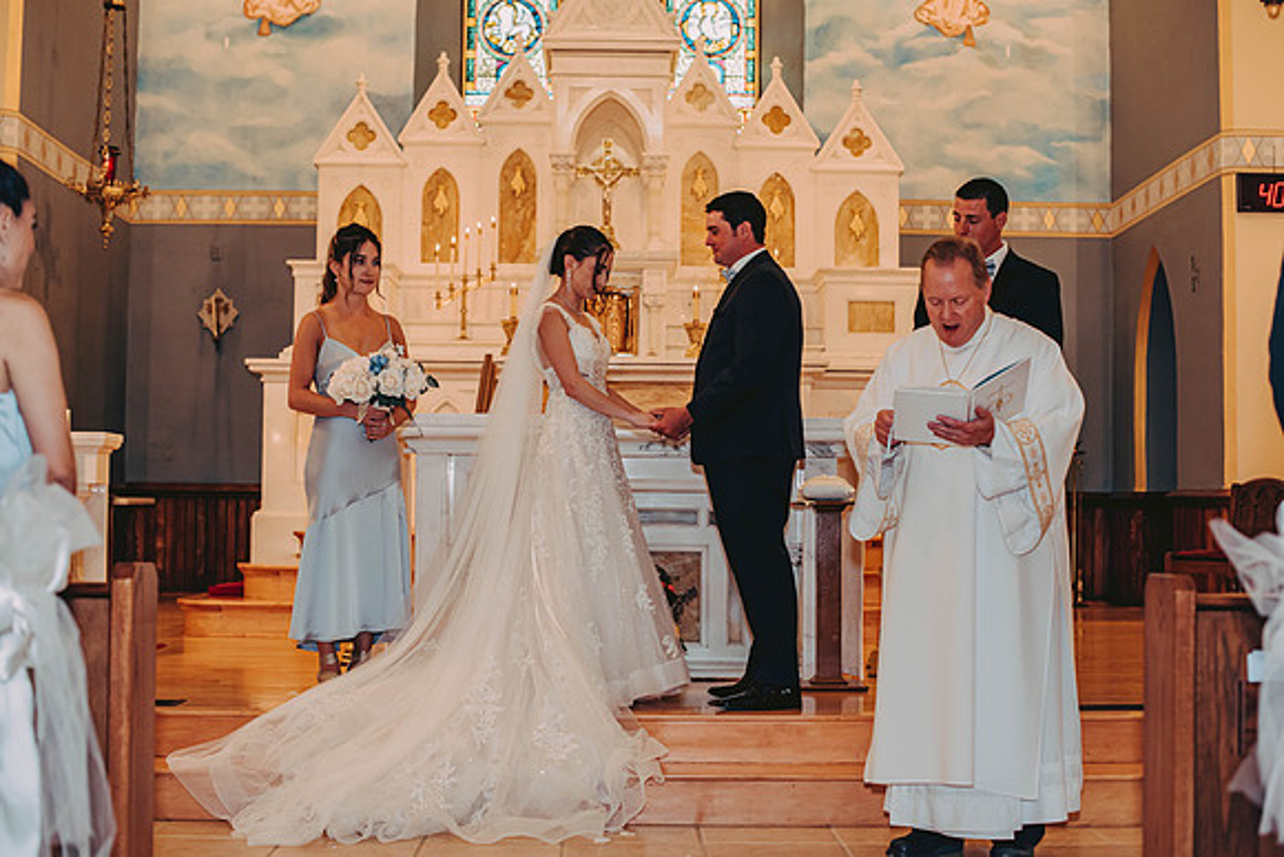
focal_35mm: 50
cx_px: 642
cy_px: 428
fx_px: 1784
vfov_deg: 27.0
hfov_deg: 39.6
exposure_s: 1/125
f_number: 2.8
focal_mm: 50
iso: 800
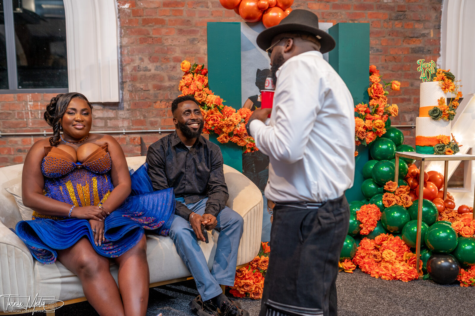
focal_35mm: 35
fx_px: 462
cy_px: 158
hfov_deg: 54.5
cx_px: 238
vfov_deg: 37.8
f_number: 2.8
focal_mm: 35
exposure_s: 1/160
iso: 500
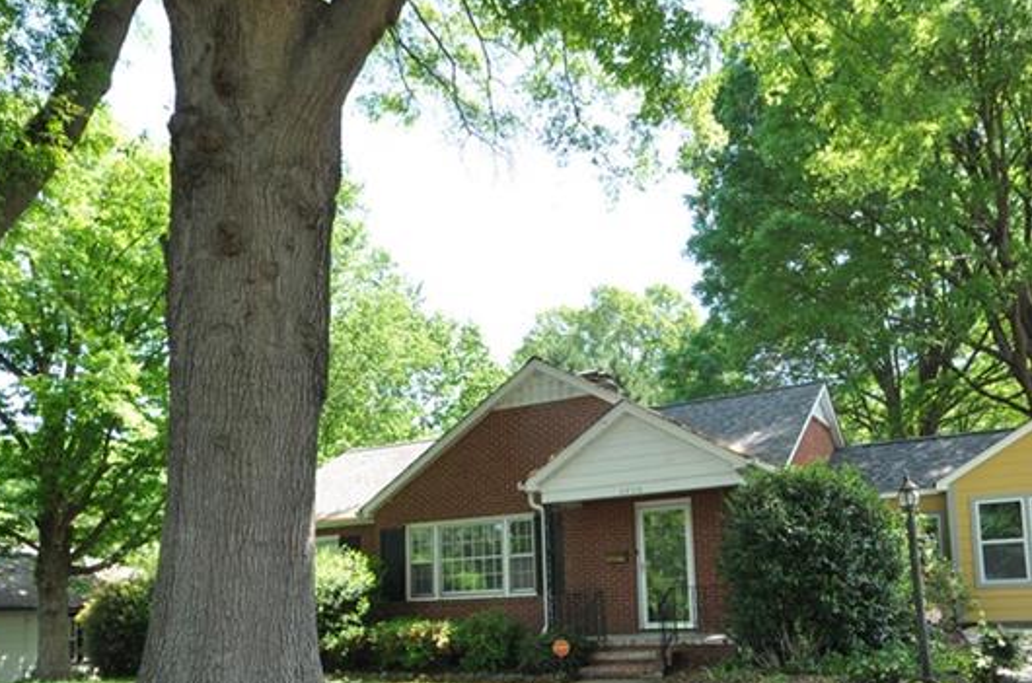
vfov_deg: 43.3
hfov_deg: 63.4
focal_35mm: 29
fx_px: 830
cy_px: 517
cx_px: 598
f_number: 8
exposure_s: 1/80
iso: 200
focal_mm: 10
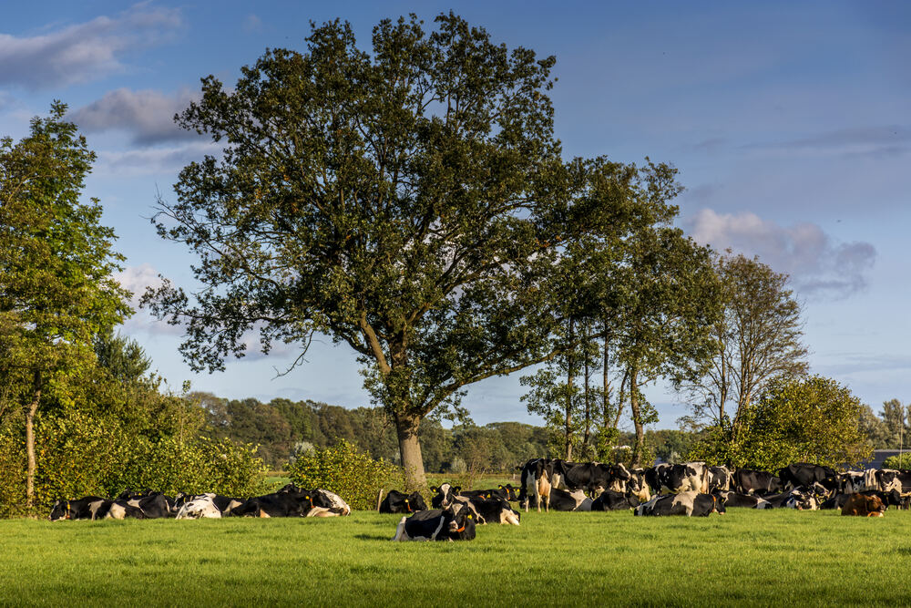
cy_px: 304
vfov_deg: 10.8
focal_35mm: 128
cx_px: 456
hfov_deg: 16.1
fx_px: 3227
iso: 100
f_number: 7.1
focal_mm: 85
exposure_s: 1/320
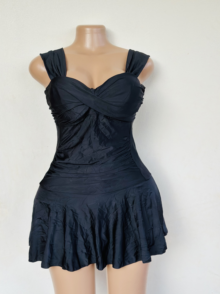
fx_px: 407
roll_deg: +0.1
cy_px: 147
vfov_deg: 39.7
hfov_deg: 30.3
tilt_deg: -14.7
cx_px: 110
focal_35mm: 48
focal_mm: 6.86
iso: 400
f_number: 1.78
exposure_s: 1/40
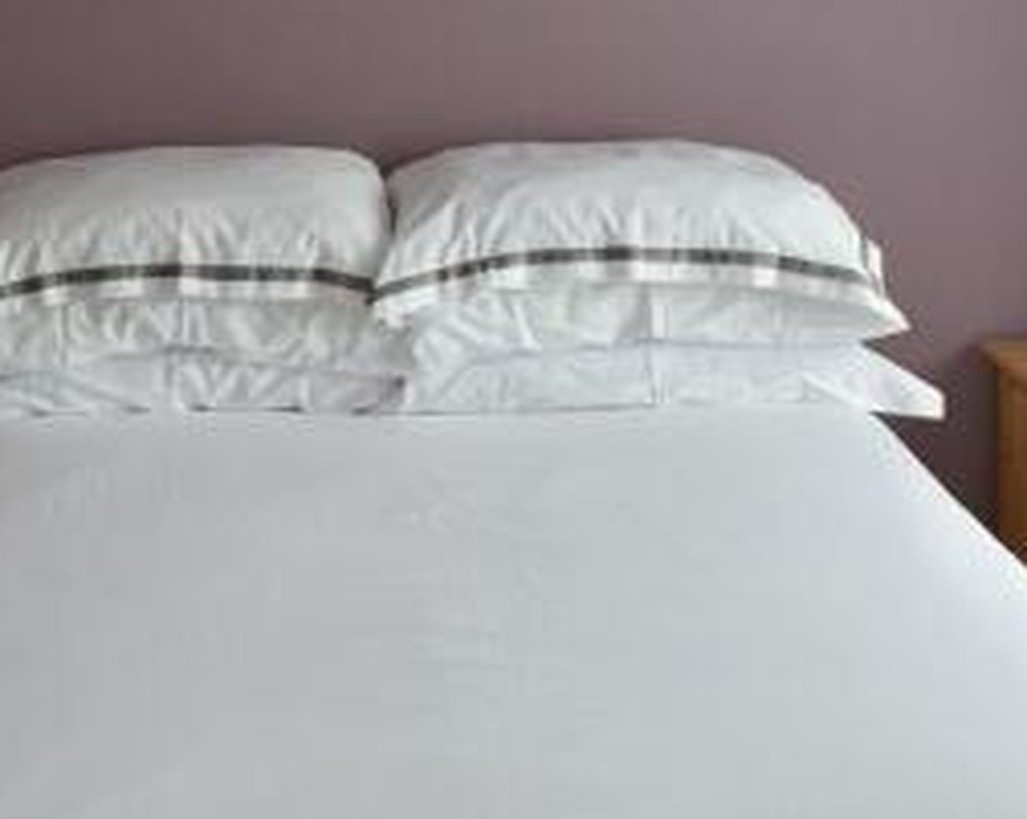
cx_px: 249
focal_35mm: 66
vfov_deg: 22.3
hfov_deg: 28.3
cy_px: 22
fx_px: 2004
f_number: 5.6
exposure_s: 1/125
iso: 400
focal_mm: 18
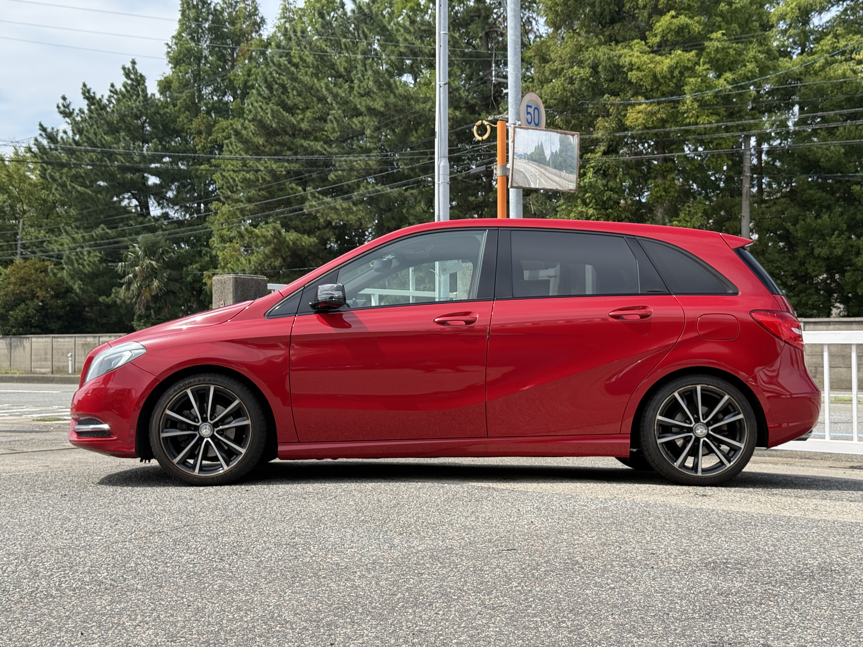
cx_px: 432
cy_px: 324
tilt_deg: +1.3
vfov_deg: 30.3
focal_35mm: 48
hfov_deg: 39.7
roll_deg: +0.3
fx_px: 1197
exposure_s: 1/2577
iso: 80
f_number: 1.78
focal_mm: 6.76
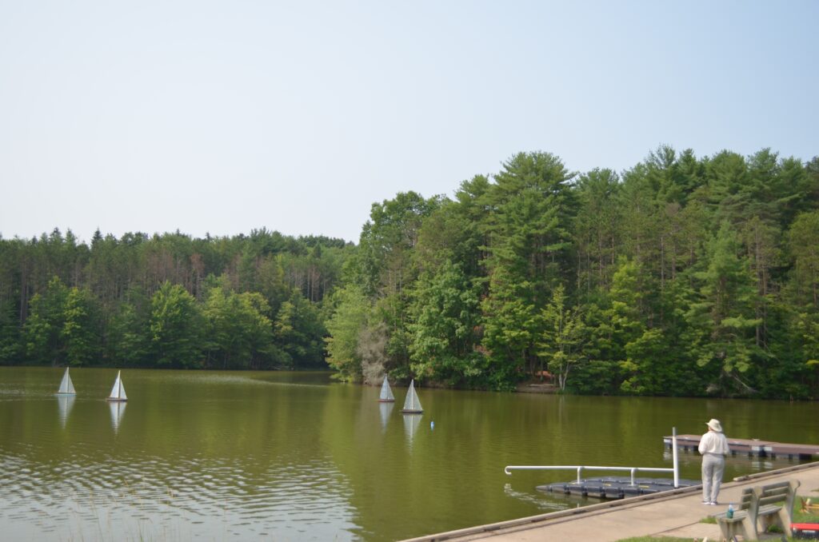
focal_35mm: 36
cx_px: 410
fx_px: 817
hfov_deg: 53.2
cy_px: 271
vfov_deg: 36.7
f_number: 4
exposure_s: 1/1000
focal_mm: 24
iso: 200
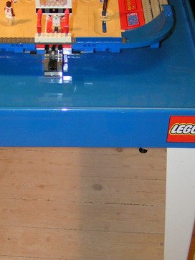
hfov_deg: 21.8
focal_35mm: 67
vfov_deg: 29.0
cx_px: 55
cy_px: 120
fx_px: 504
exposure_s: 1/40
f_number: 2.8
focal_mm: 5.8
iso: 200
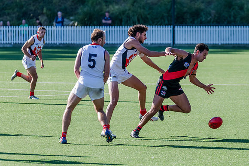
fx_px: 2462
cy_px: 48
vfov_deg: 3.9
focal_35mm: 356
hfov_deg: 5.8
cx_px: 153
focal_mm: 250
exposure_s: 1/1600
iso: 800
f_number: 6.3
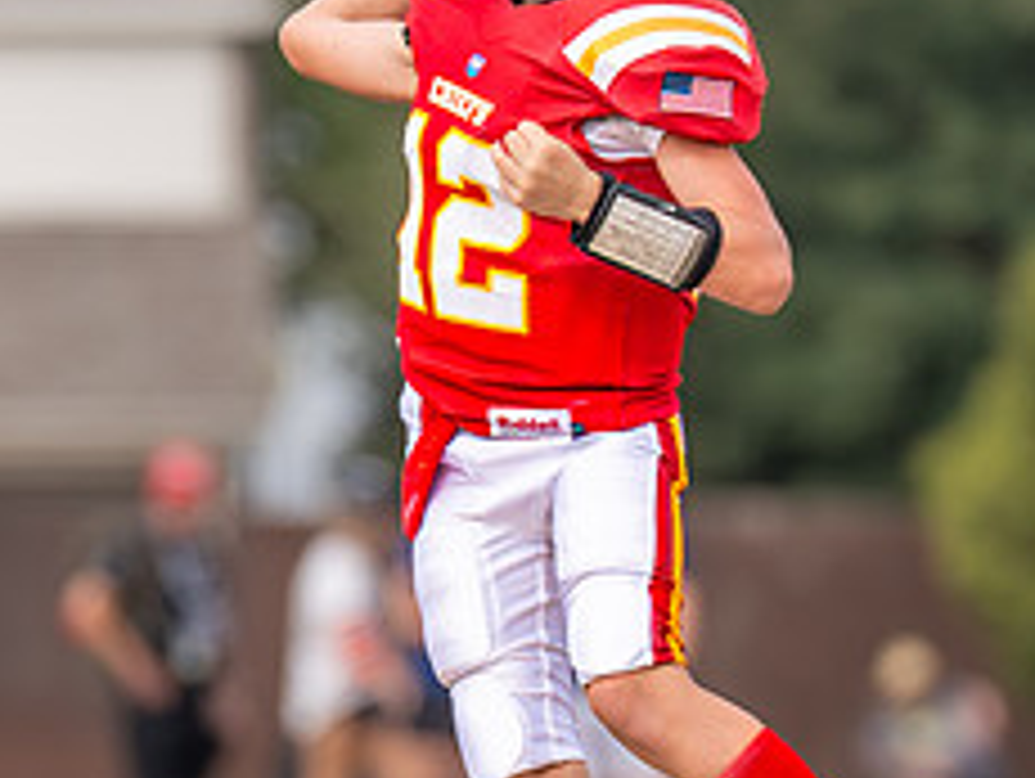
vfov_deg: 1.2
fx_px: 37533
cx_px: 443
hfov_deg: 1.6
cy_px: 446
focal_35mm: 1254
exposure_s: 1/2000
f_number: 2.8
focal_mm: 200
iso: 160
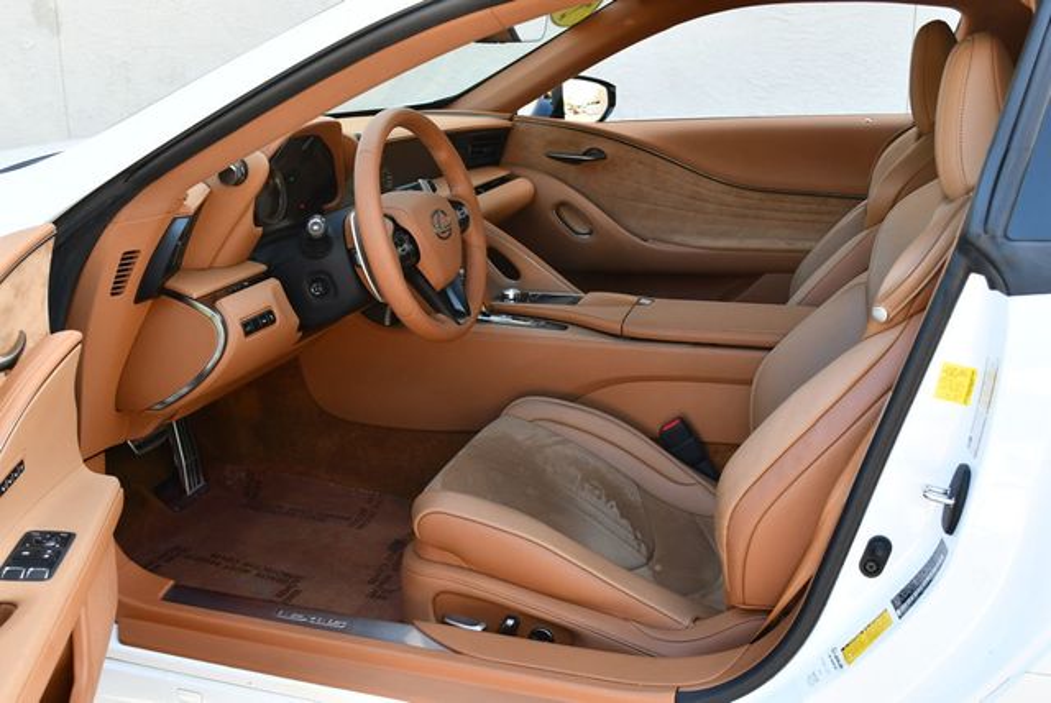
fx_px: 1052
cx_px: 526
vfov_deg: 36.9
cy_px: 352
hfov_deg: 53.1
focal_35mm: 36
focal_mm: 18
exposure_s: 1/250
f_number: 4.5
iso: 400
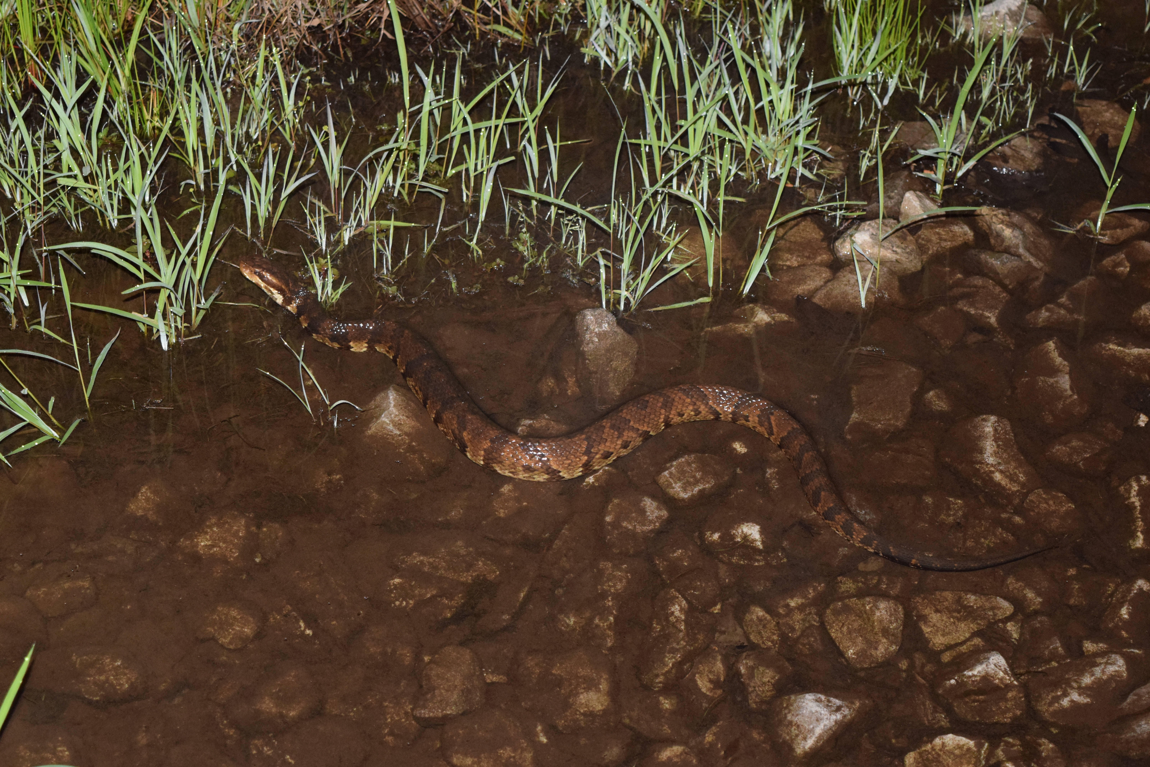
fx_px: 2635
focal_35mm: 82
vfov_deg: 16.6
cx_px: 575
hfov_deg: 24.6
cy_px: 384
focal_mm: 55
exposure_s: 1/60
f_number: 5.6
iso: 3200
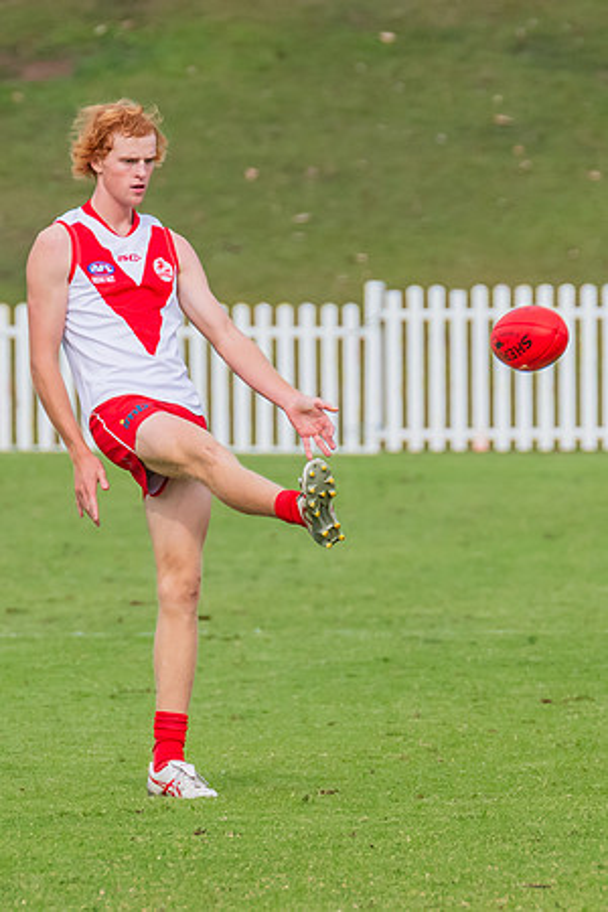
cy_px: 441
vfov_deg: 1.9
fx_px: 27001
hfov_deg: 1.3
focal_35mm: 1066
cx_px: 170
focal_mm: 420
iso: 800
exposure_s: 1/1600
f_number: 7.1
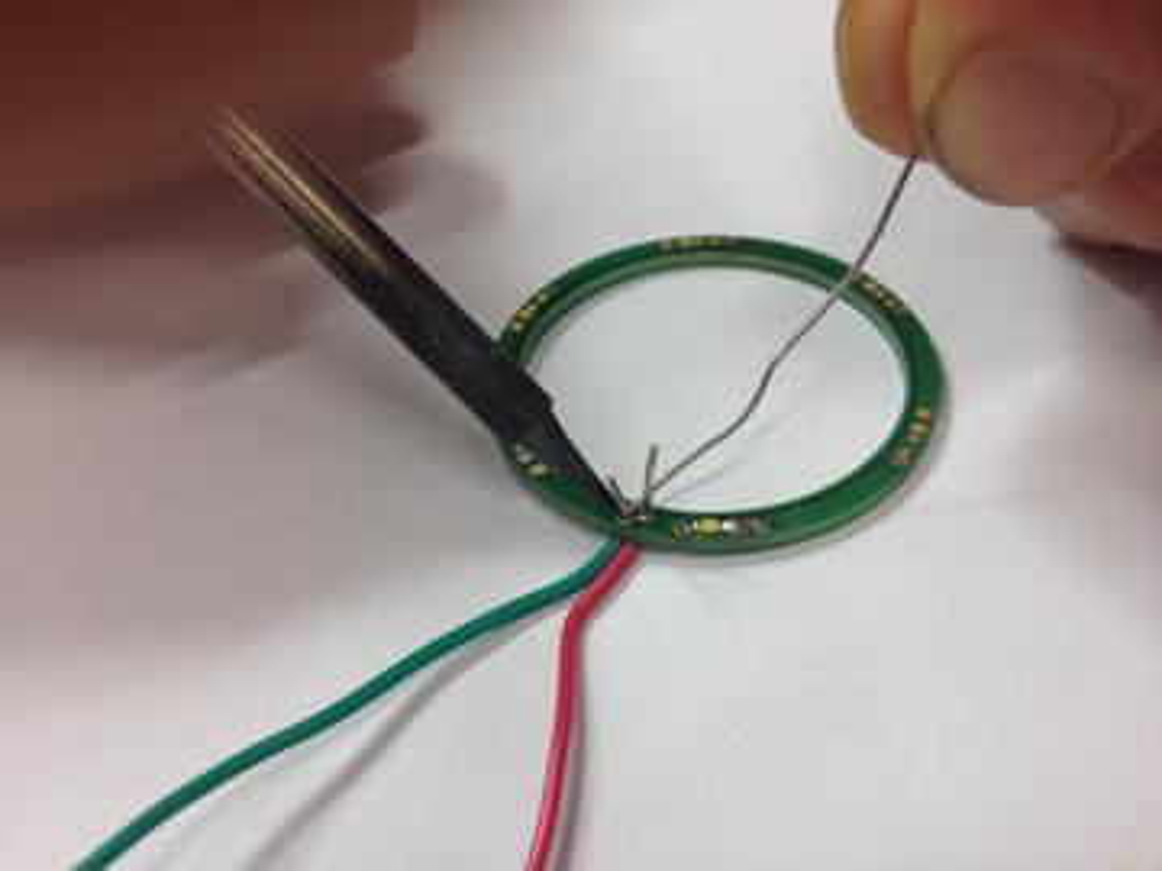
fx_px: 1175
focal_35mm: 35
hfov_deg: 52.6
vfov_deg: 40.7
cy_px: 436
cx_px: 581
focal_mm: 4.28
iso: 50
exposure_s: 1/33
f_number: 2.4
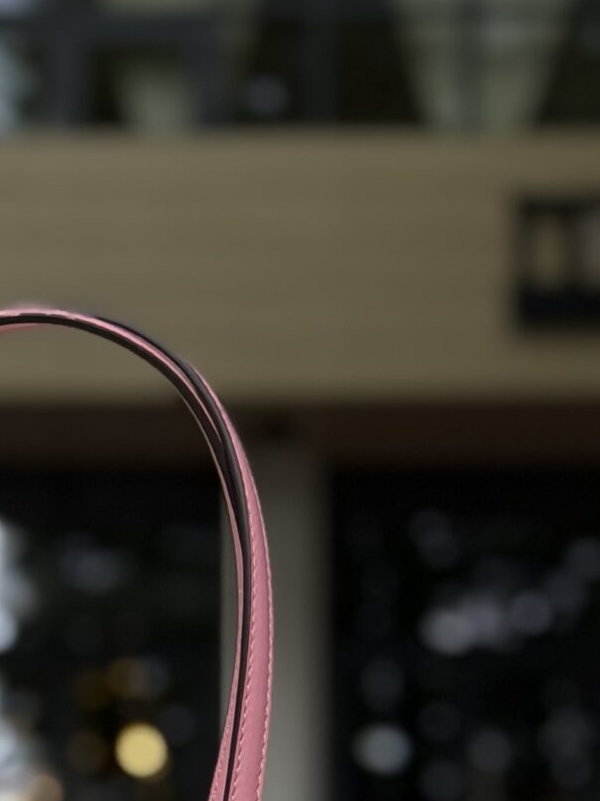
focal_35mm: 153
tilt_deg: -0.4
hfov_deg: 9.6
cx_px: -1
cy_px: 1275
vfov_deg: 12.2
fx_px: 3537
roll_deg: -0.2
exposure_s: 1/837
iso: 64
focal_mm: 6.76
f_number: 1.78
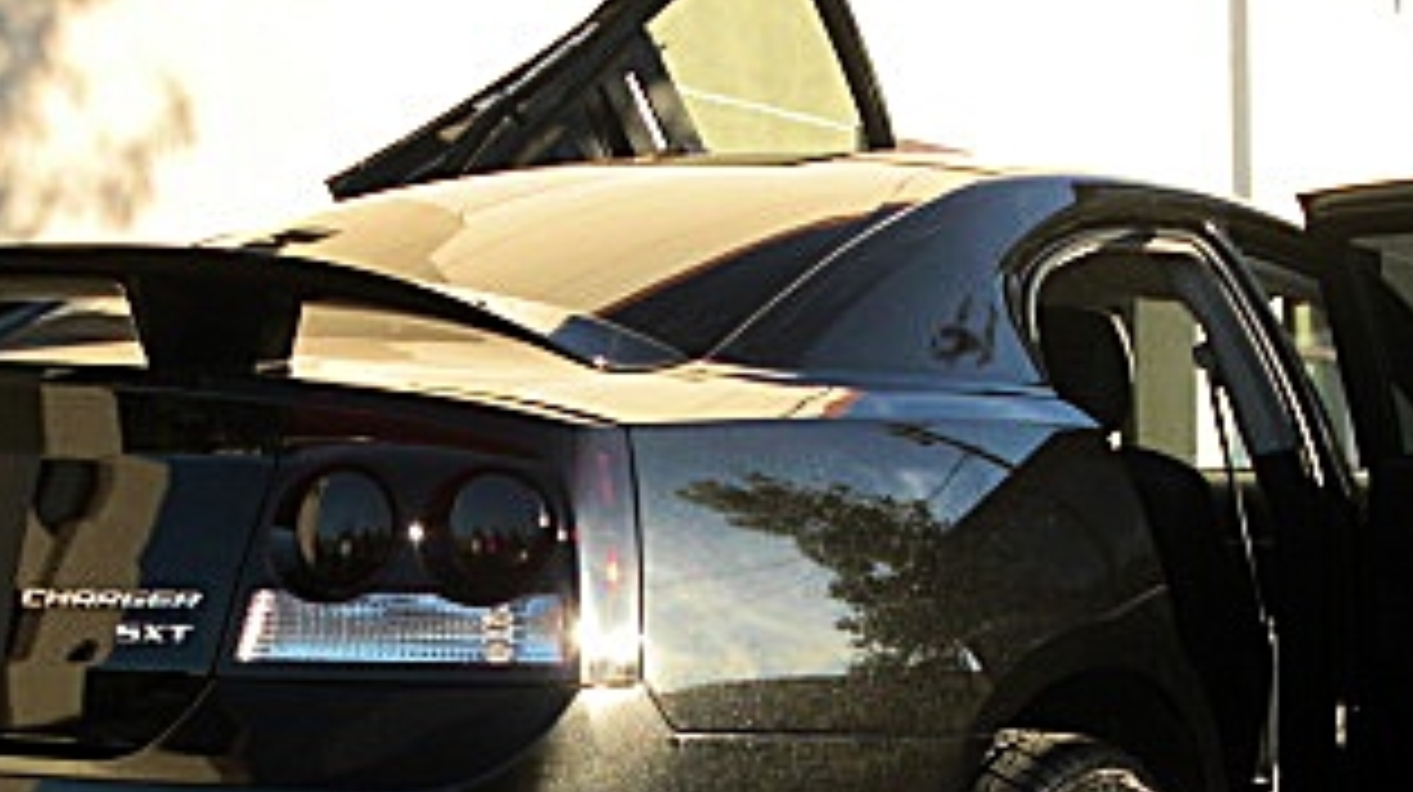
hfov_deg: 26.5
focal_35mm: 80
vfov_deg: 14.9
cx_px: 616
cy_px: 670
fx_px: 2995
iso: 50
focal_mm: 6.3
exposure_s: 1/320
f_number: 2.8
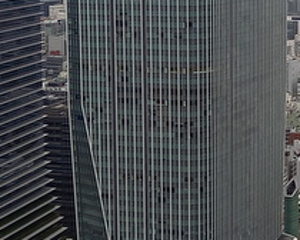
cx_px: 271
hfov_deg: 16.4
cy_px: 49
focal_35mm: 116
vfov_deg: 13.2
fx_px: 1030
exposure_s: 1/100
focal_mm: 4.6
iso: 64
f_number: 2
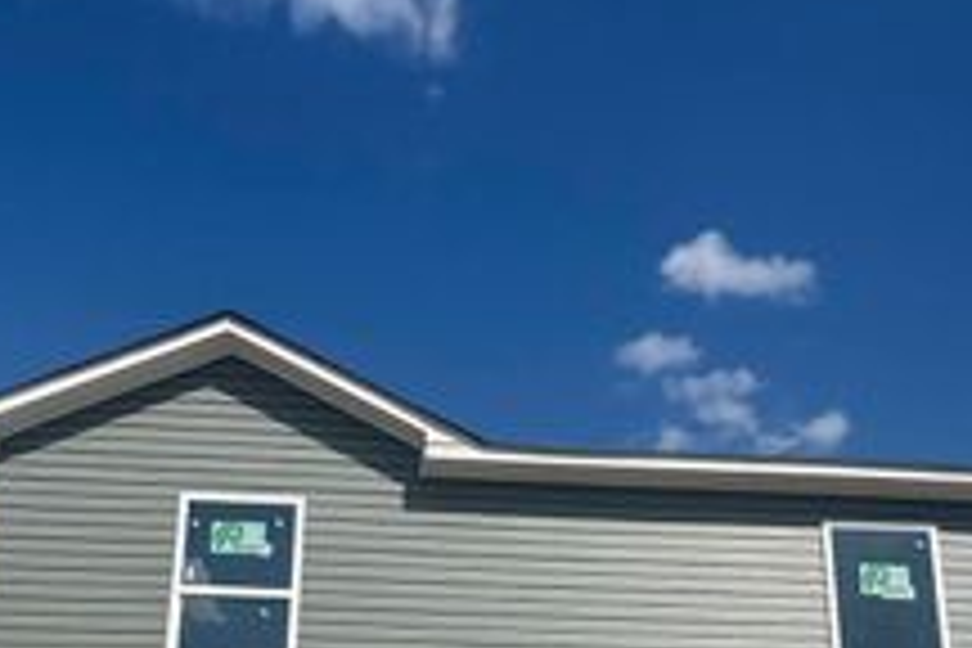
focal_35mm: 45
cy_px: 659
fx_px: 1215
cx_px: 490
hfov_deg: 43.6
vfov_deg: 28.0
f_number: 2.2
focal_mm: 2.22
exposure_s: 1/4132
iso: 40
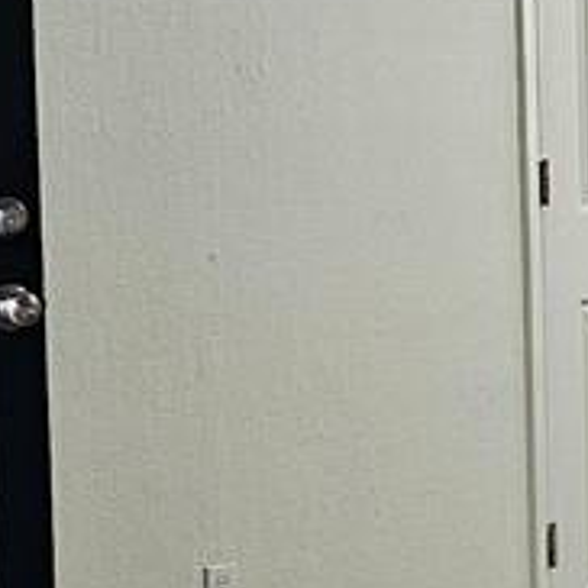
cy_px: 391
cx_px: 1202
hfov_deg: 9.1
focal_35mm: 179
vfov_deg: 9.8
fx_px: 3440
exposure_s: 1/120
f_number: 1.7
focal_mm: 6.3
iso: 320
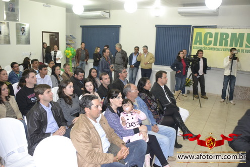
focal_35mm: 30
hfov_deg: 61.9
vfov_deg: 43.6
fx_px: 208
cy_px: 84
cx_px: 125
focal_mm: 20
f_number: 3.5
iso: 2000
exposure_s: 1/60
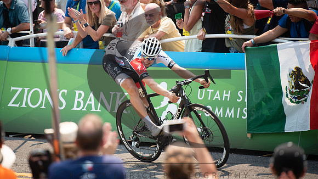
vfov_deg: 4.5
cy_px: 54
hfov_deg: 8.0
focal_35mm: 270
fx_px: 2276
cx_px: 133
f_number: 2.8
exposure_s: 1/1000
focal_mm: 200
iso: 100
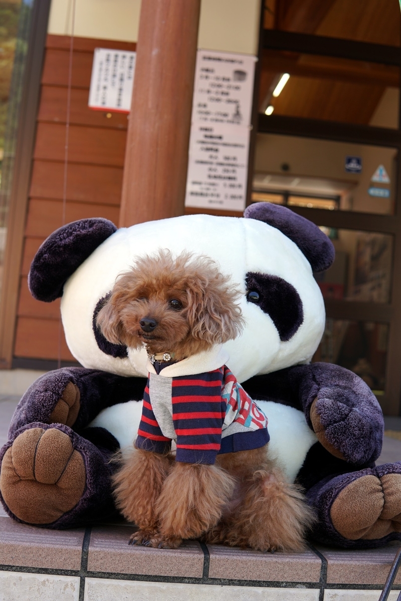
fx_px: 752
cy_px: 300
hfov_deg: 29.9
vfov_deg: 43.6
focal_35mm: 45
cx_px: 200
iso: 100
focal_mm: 30
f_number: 4
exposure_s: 1/160
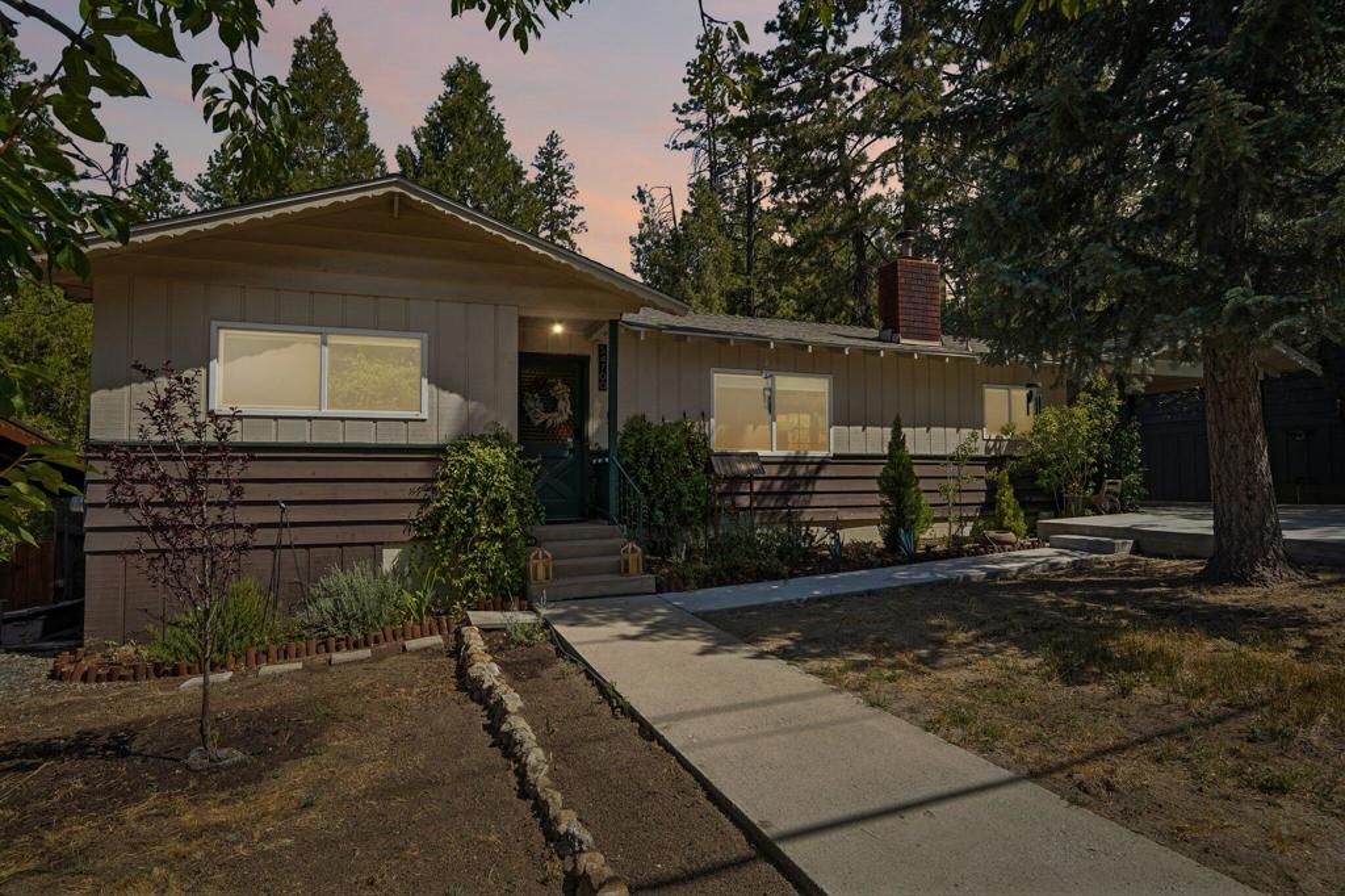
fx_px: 710
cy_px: 448
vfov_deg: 64.5
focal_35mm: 19
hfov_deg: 86.9
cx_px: 672
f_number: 8
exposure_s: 1/125
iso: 100
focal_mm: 19
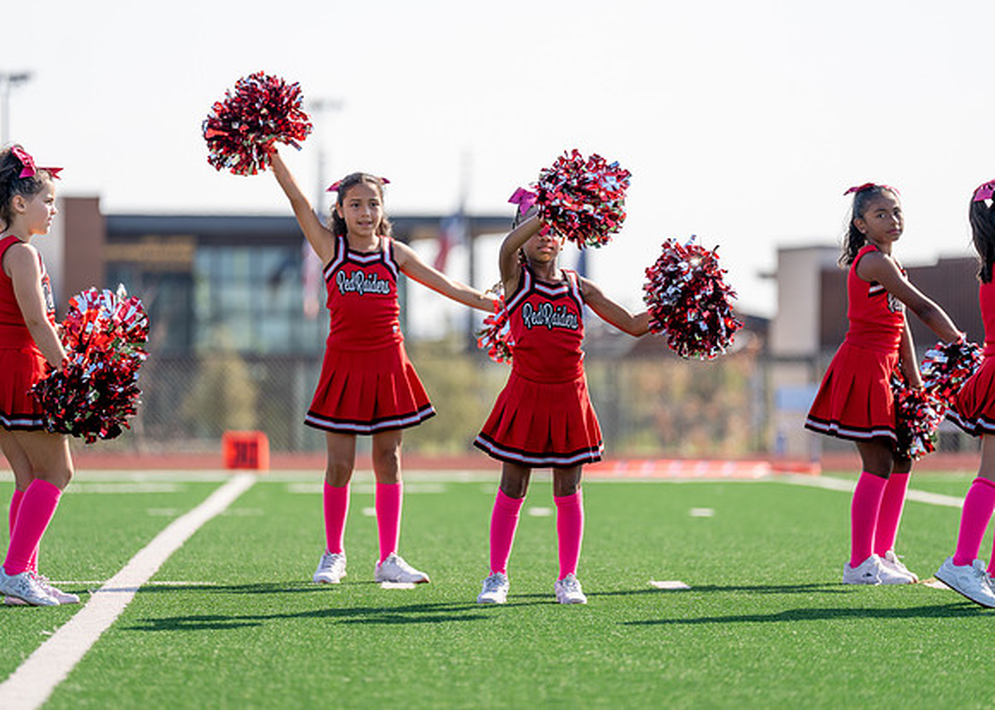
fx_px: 5921
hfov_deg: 9.6
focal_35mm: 210
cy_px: 355
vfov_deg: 6.9
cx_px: 498
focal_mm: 200
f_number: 2.8
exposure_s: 1/1250
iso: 100
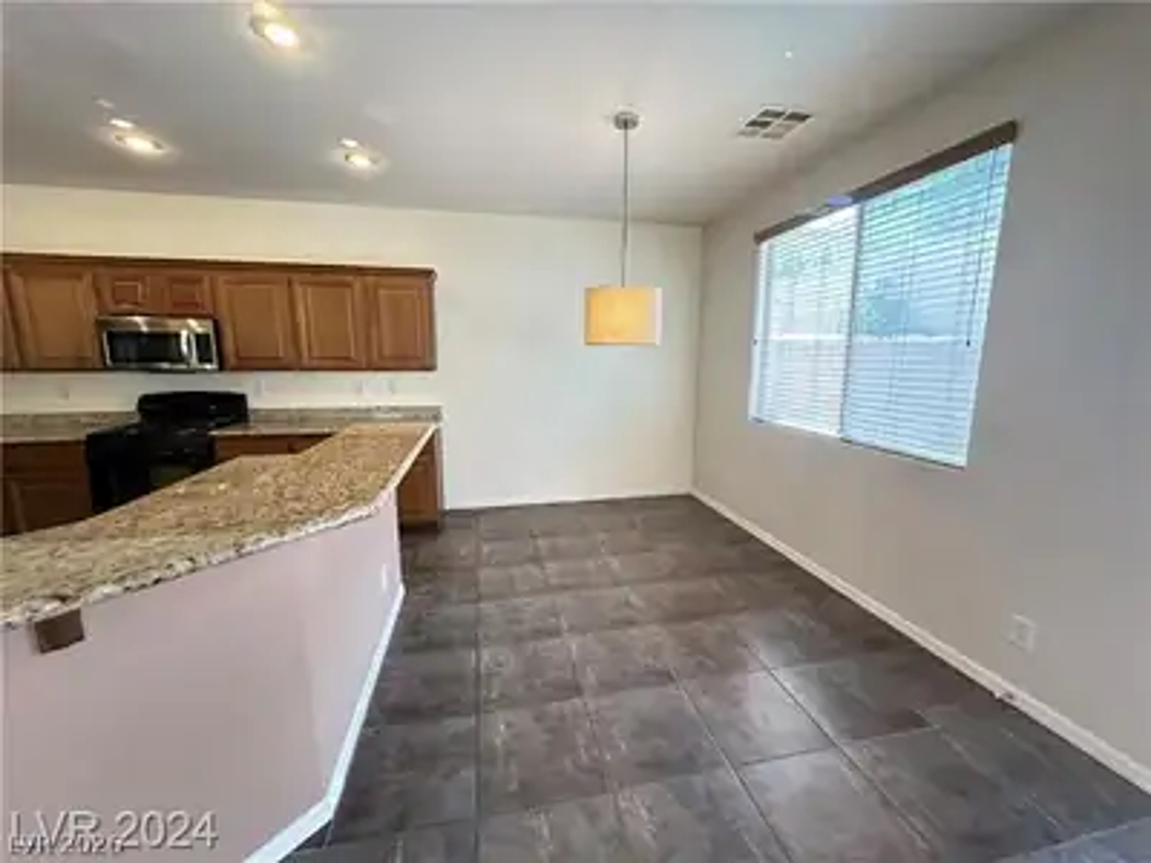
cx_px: 576
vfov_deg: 85.7
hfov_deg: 102.1
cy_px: 432
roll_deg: +1.7
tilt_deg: -6.9
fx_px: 466
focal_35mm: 14
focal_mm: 2.22
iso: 320
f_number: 2.2
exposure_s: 1/120
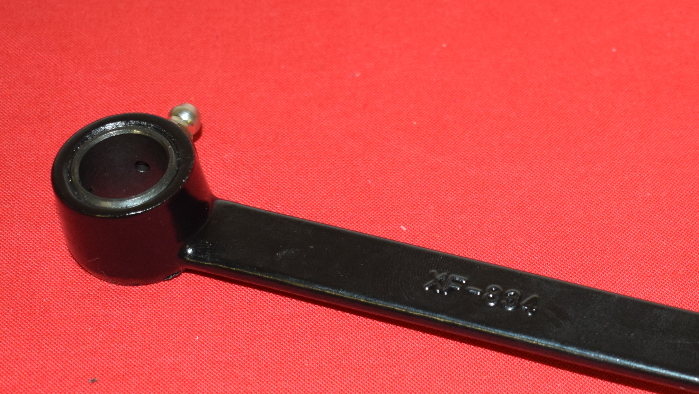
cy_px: 277
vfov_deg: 13.3
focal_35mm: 91
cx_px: 543
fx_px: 1687
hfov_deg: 23.1
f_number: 5
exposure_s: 1/200
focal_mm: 26
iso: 1250
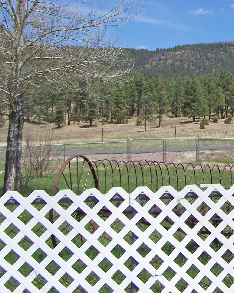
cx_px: 272
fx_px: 701
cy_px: 57
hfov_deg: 18.1
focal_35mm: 81
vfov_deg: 23.2
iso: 64
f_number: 4
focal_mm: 6.3
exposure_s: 1/800
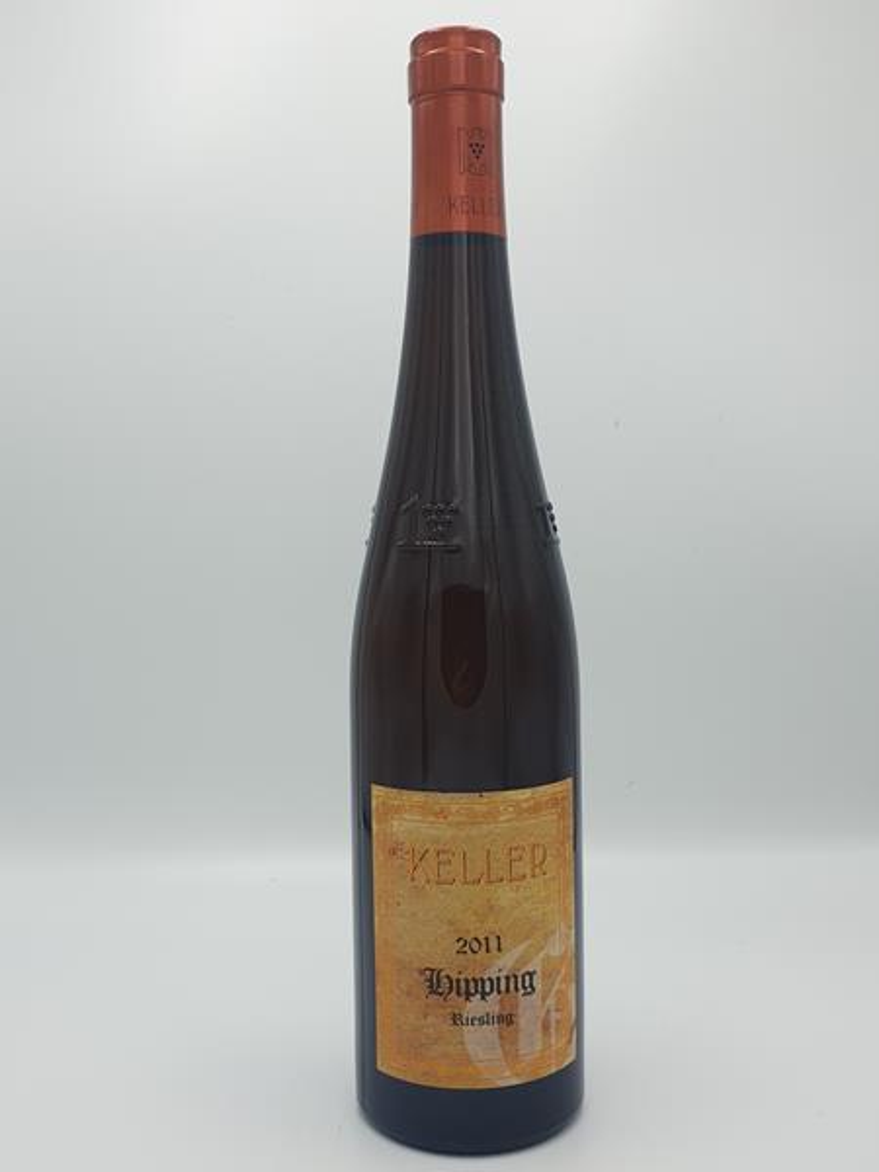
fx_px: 880
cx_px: 440
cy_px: 586
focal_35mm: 26
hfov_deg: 53.1
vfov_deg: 67.3
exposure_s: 1/711
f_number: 2.4
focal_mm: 4.3
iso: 50
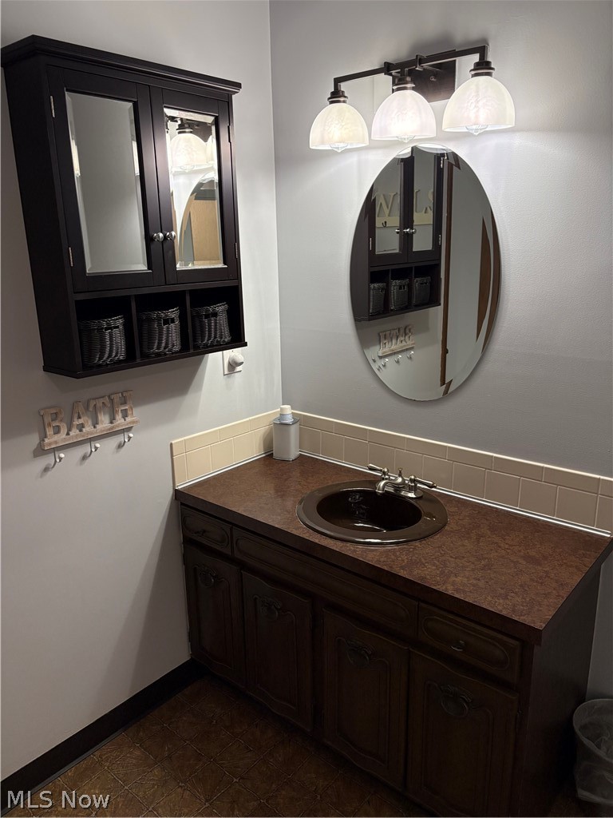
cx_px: 306
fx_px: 614
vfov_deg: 67.3
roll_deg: +0.6
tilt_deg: -15.7
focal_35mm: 26
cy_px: 409
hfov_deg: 53.1
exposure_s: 1/120
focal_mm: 5.96
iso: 200
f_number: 1.6
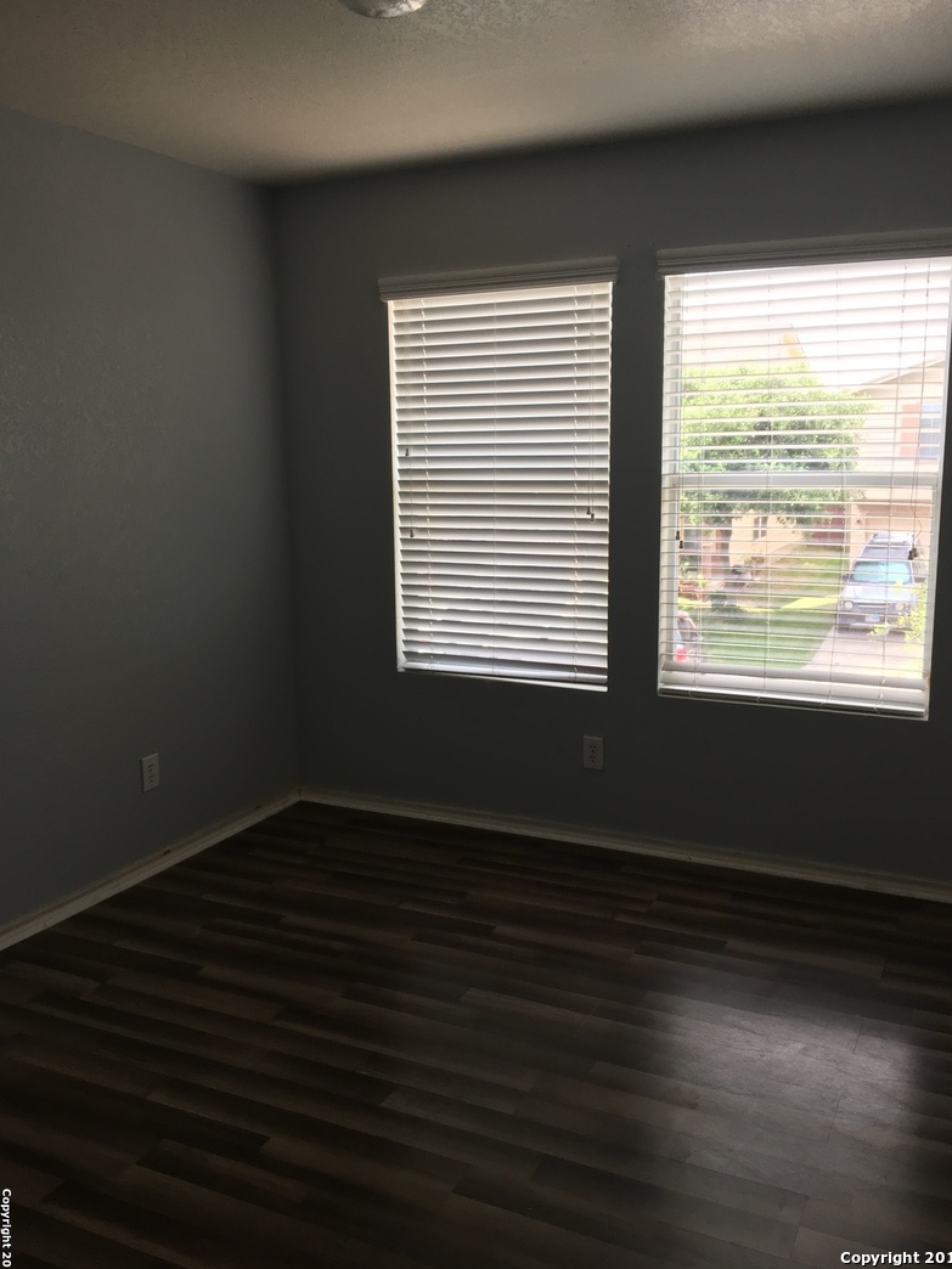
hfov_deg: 46.8
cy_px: 630
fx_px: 1100
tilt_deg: -8.1
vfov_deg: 60.0
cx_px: 478
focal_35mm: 30
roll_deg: +0.9
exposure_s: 1/120
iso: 40
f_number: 2.2
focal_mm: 4.15
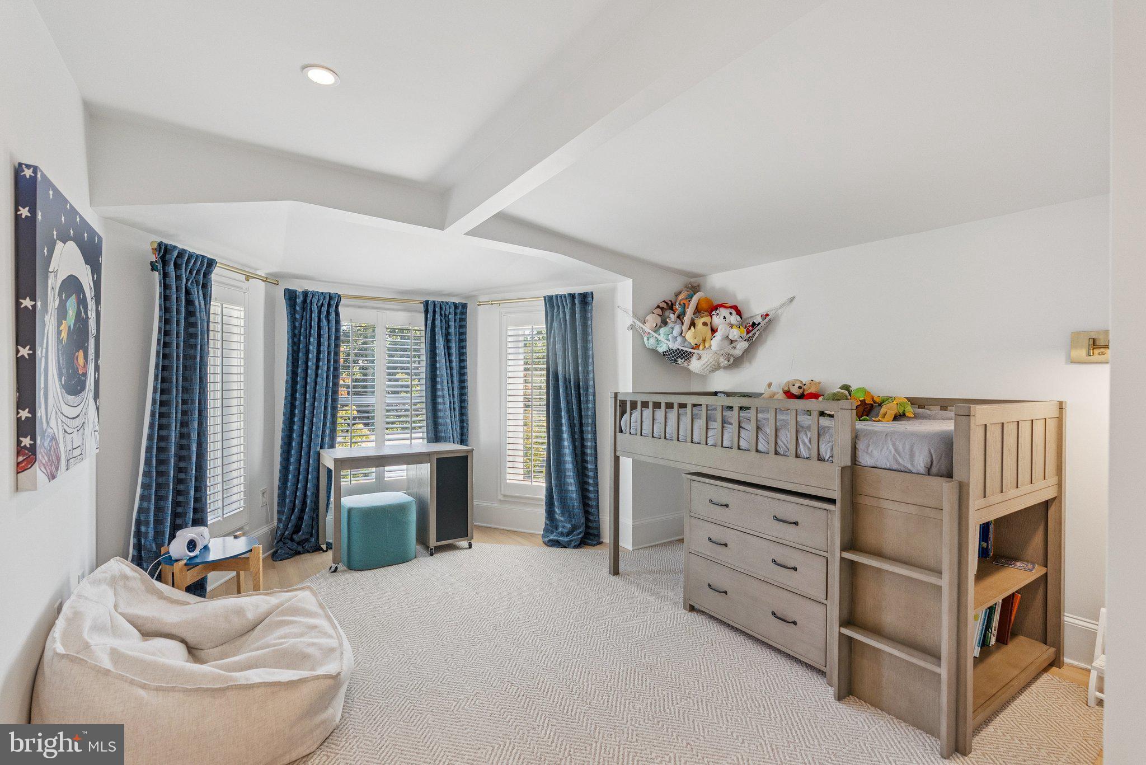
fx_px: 509
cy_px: 382
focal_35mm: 16
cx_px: 573
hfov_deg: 96.7
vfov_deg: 73.8
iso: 1250
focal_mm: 16
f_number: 5
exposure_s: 1/125
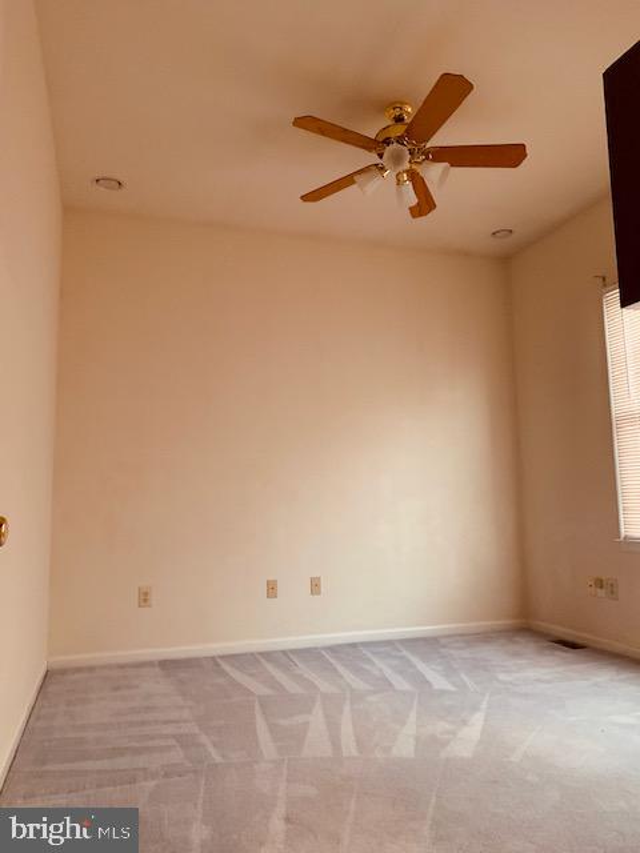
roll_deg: +0.8
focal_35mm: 26
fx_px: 641
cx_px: 320
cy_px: 426
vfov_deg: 67.3
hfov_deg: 53.1
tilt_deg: +9.1
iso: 640
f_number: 1.8
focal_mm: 4.25
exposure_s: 1/30
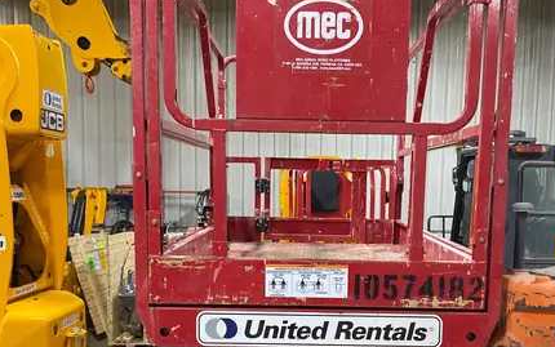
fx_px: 711
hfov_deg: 42.6
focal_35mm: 47
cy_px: 283
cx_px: 302
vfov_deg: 26.9
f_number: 1.8
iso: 250
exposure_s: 1/60
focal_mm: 4.25
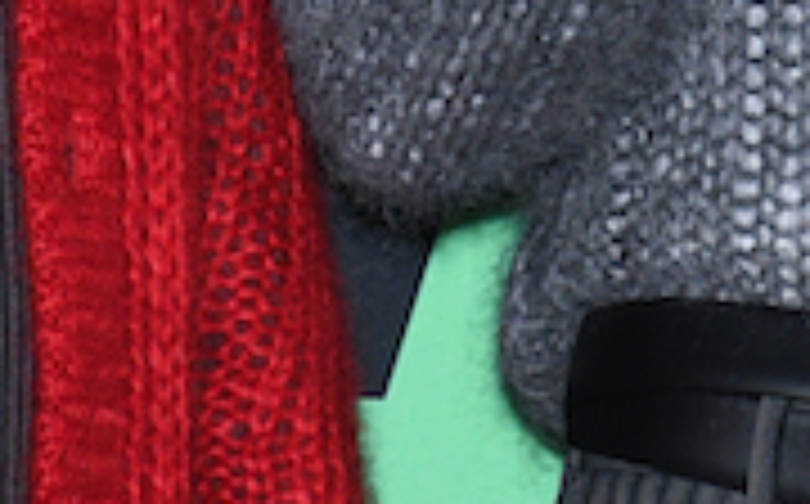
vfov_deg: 1.9
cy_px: -387
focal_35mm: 674
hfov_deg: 3.1
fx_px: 14860
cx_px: 1143
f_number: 8
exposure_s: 1/250
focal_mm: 66
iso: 1000
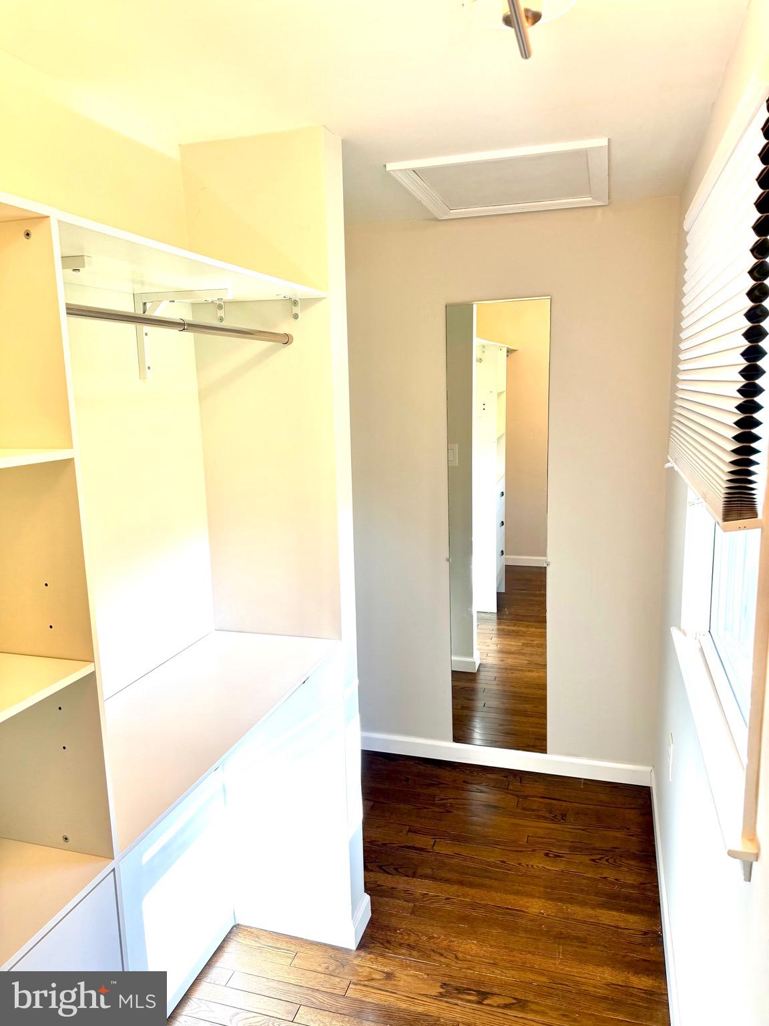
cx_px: 384
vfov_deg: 71.6
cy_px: 513
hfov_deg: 56.8
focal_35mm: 24
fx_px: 711
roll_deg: +2.5
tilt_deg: -9.7
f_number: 1.78
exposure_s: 1/189
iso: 100
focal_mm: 6.76
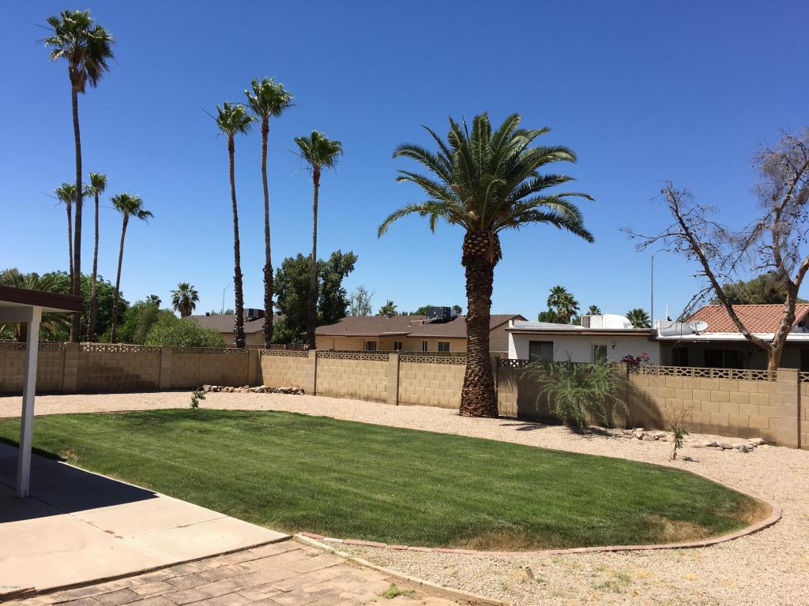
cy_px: 303
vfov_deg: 48.2
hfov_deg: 61.7
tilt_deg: +3.0
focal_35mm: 29
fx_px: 678
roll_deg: -1.9
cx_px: 404
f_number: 2.2
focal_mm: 4.15
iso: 25
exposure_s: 1/1748
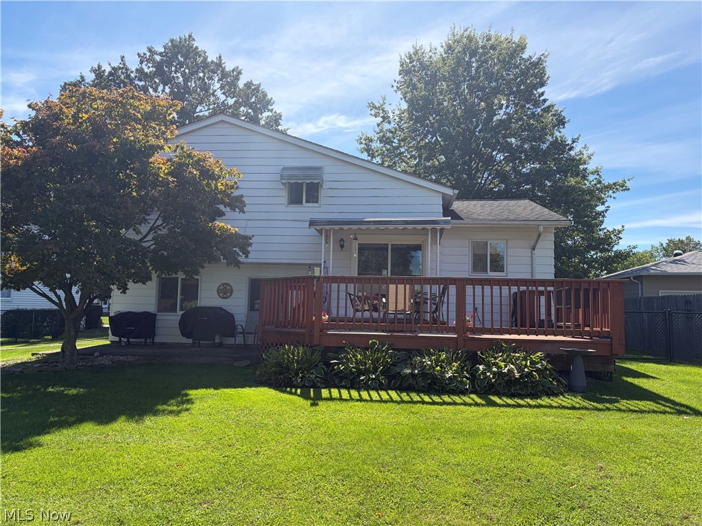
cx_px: 351
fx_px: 527
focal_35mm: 26
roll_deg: -0.6
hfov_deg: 67.3
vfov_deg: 53.1
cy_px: 263
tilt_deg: +5.6
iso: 50
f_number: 1.6
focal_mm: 5.96
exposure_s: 1/2639
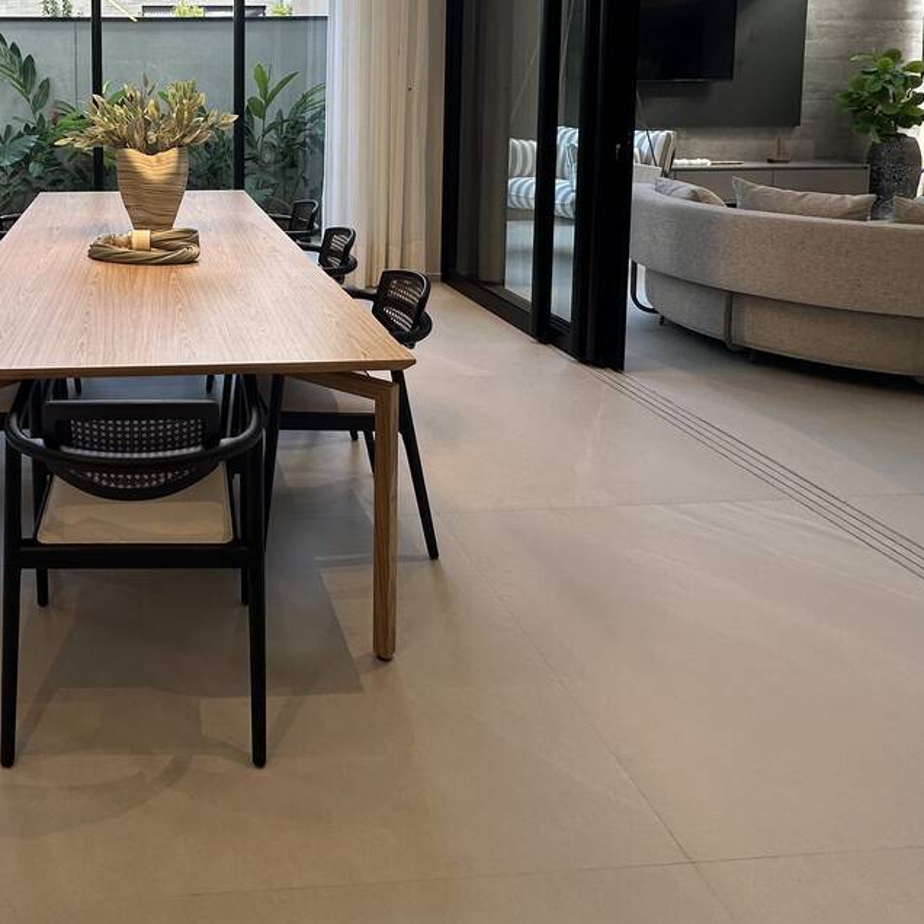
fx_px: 846
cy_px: 155
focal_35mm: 28
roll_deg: +0.0
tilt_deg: -4.1
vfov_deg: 52.7
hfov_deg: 53.2
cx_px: 174
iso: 40
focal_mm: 2.22
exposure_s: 1/133
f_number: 2.2
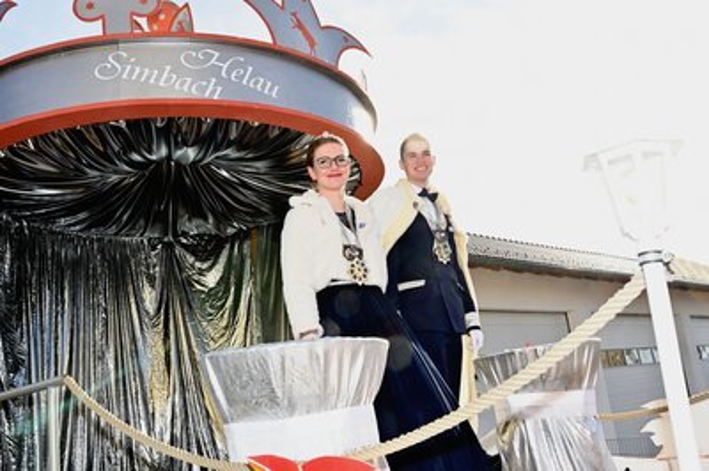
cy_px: 236
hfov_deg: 53.2
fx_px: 708
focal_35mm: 36
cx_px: 354
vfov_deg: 36.8
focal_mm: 36
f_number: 22
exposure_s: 1/200
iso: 1000
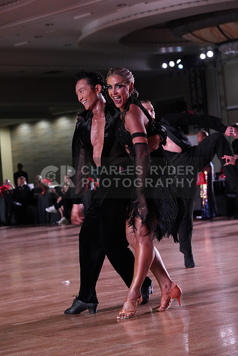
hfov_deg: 13.8
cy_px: 178
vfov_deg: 20.6
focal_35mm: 99
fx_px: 981
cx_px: 119
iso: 6400
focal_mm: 99
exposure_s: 1/320
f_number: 5.6
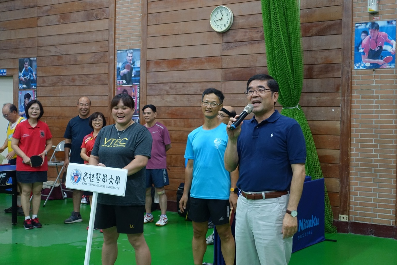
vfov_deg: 24.6
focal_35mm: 55
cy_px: 132
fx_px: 606
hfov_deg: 36.2
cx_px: 198
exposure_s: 1/50
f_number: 2.8
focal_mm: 20.25
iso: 800
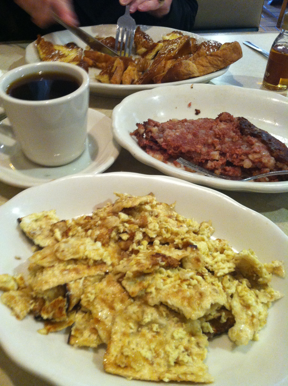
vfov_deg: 52.7
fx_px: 389
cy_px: 193
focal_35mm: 35
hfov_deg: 40.6
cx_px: 144
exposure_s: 1/15
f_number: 2.8
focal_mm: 3.85
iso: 320
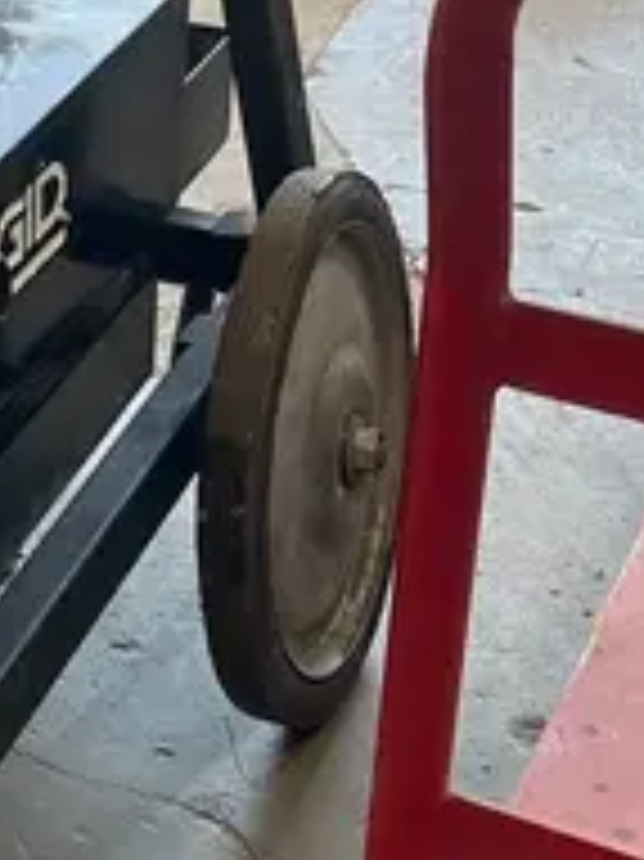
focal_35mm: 100
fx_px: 2483
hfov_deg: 14.0
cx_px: -261
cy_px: 65
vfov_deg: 19.3
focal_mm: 5.1
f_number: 1.6
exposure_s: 1/121
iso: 125
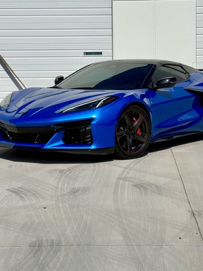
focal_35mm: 75
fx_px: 586
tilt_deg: -2.5
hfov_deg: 19.6
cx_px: 124
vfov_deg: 26.0
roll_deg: +0.5
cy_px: 115
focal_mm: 6.76
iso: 50
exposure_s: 1/16129
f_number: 1.78
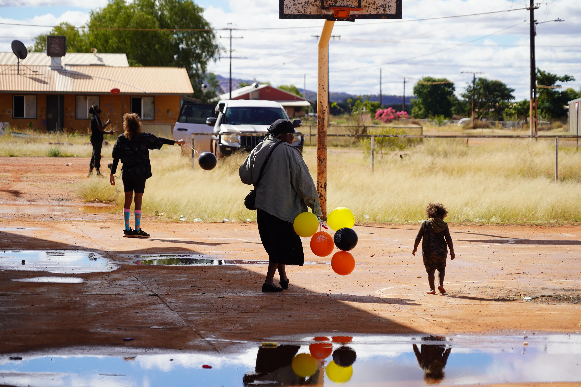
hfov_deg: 15.3
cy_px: 194
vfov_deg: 10.2
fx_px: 2162
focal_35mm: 134
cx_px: 290
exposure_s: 1/400
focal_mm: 134
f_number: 6.3
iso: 100
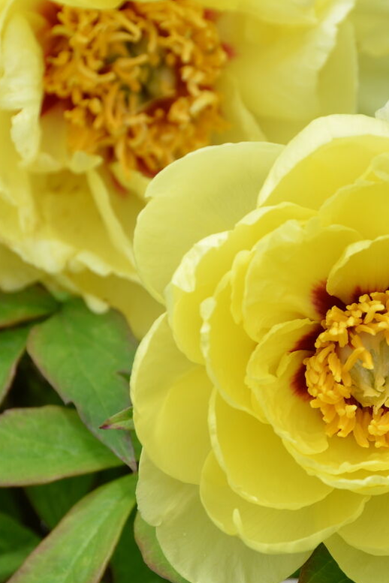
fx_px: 4214
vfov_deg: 7.9
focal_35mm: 260
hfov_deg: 5.3
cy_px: 353
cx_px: 397
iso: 160
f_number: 8
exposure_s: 1/250
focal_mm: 90
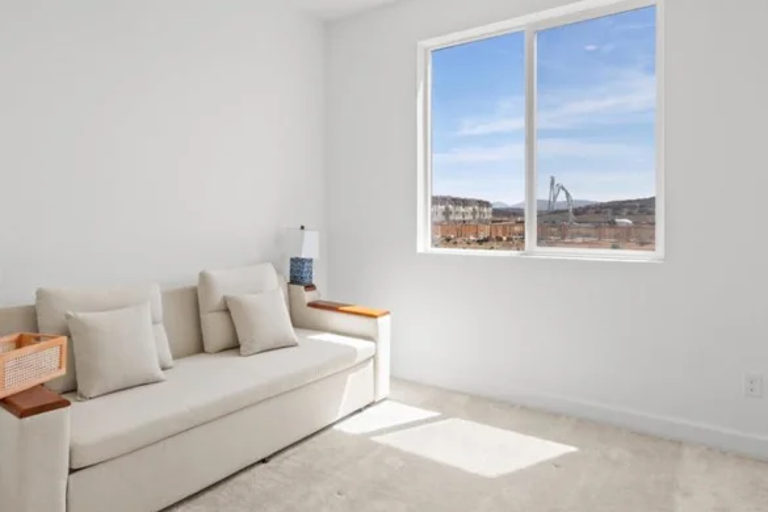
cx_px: 352
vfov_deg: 54.8
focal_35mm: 23
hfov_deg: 76.0
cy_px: 210
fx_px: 491
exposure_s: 1/13
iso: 100
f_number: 9
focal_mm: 16
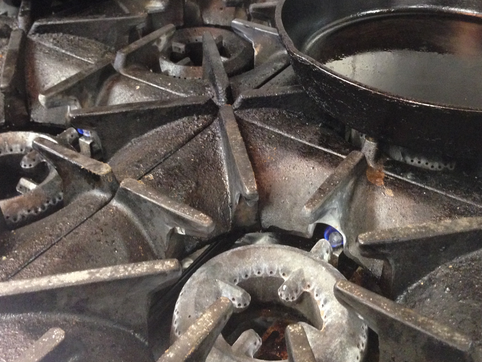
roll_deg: +1.8
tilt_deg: -30.9
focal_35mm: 49
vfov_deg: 29.3
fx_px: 682
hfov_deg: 38.9
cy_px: 100
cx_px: 237
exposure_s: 1/17
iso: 320
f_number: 2.4
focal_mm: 4.12
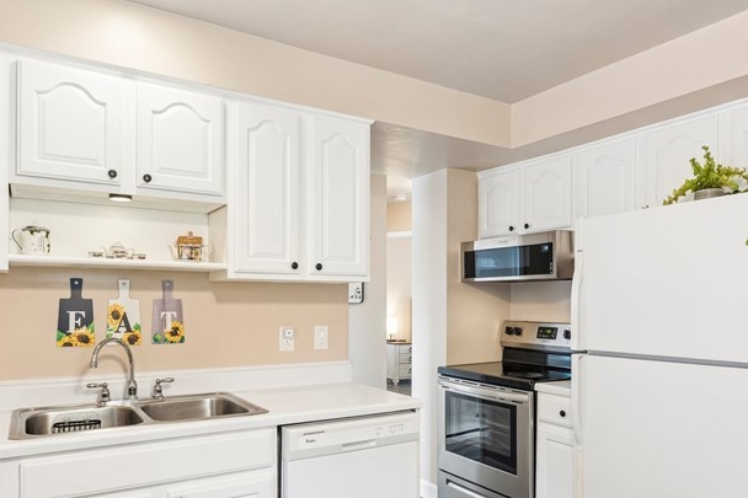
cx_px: 367
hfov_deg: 71.5
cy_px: 287
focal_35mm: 25
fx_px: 519
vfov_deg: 51.1
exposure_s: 1/15
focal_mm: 14
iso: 200
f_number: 5.6
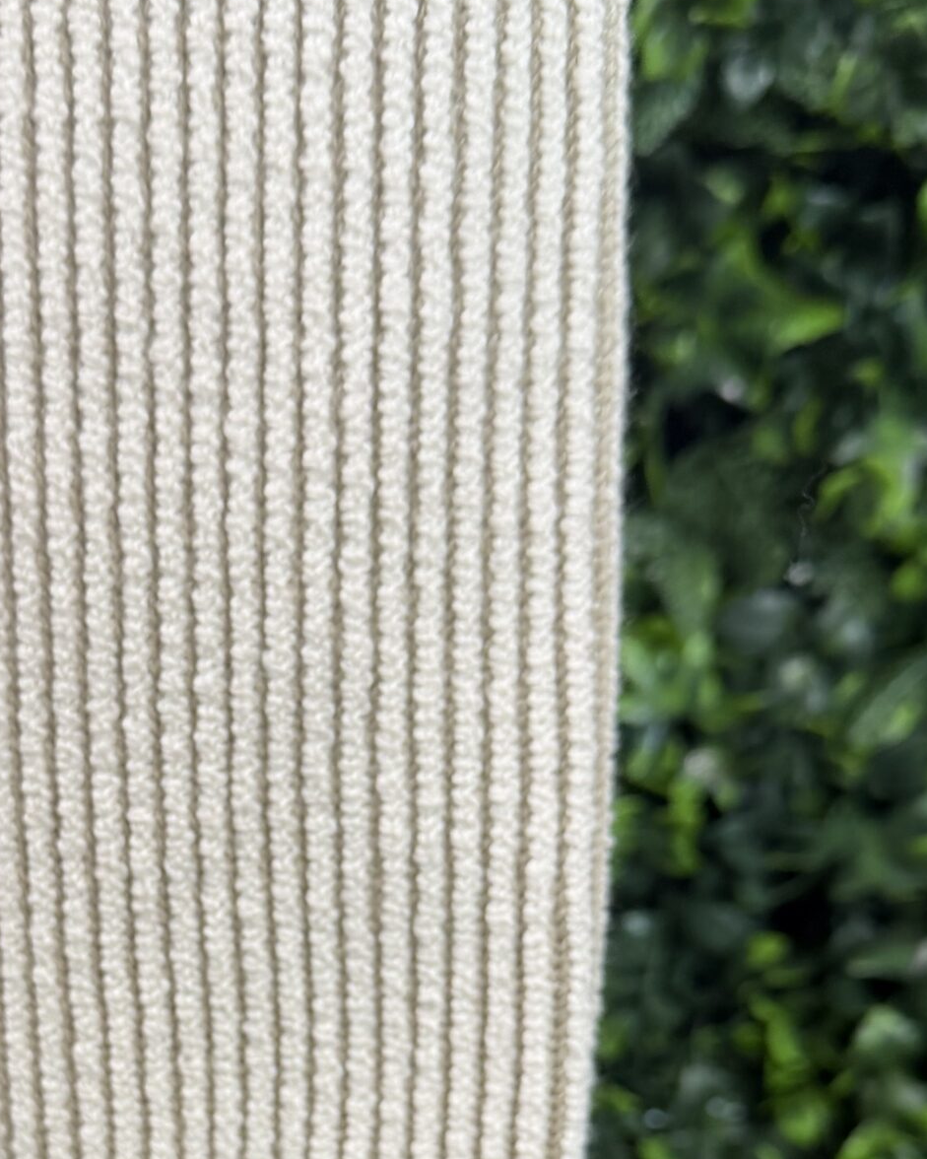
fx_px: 1749
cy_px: 963
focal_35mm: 51
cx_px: 197
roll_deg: -4.8
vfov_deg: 35.2
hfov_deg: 29.1
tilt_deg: -13.9
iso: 125
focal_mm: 6.76
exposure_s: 1/84
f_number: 1.78
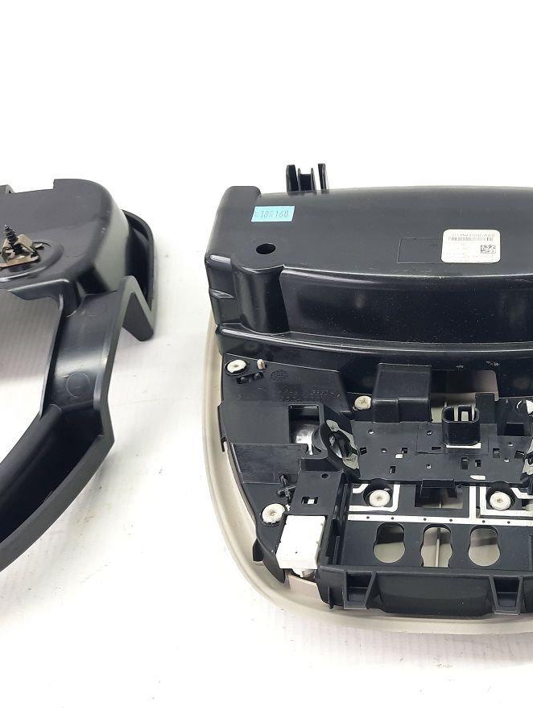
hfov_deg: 40.0
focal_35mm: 34
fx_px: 698
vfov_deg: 53.9
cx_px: 431
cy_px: 361
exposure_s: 1/50
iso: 100
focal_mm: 4.6
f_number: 2
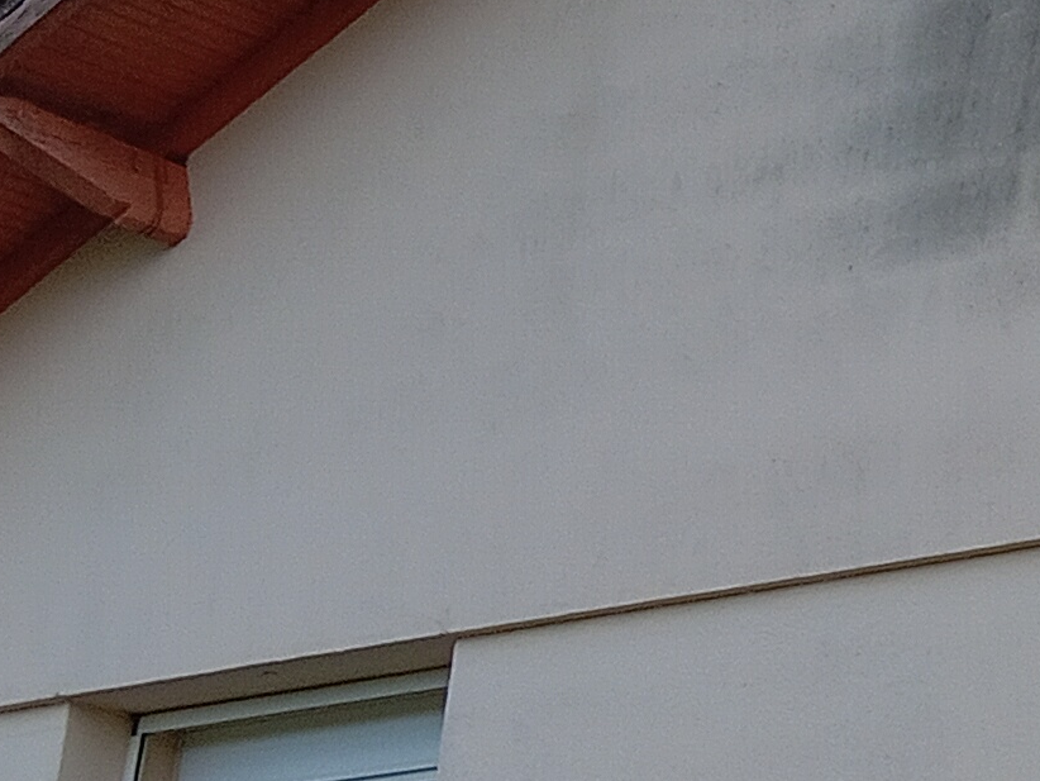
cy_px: 576
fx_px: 4027
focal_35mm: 134
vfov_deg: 11.0
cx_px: 2160
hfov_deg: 12.7
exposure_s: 1/284
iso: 100
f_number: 1.8
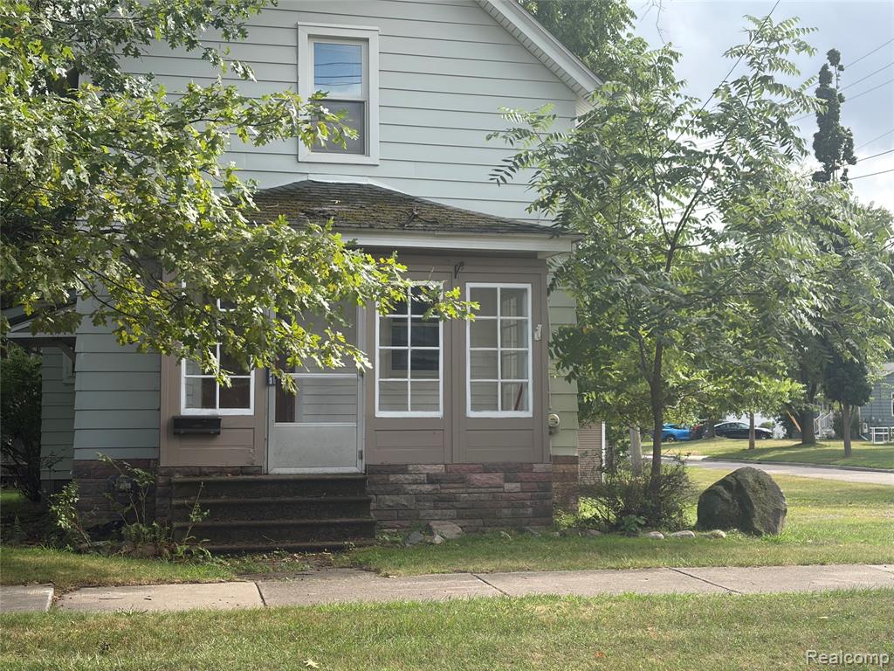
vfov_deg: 28.0
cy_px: 336
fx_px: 1343
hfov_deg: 36.8
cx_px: 447
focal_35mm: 52
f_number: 1.6
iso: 32
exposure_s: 1/1032
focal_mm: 5.96
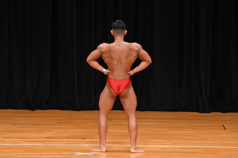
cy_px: 79
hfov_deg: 7.2
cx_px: 119
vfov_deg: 4.8
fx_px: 1883
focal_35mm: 285
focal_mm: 190
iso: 3200
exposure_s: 1/400
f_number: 5.6
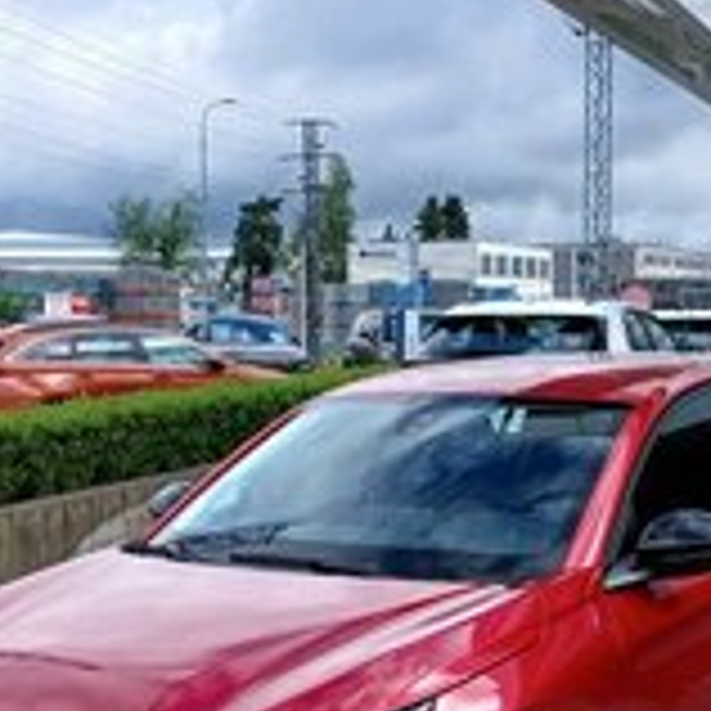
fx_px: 1650
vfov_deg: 24.3
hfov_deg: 24.2
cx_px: 450
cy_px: 378
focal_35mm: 71
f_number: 1.8
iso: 20
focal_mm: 3.98
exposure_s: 1/503
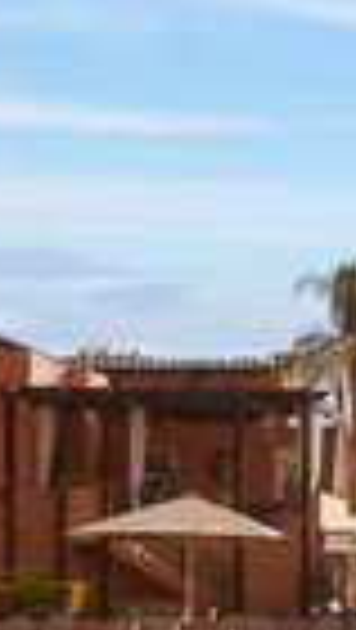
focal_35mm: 102
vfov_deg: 20.4
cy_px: 585
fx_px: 1708
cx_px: 577
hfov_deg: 11.3
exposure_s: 1/320
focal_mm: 17
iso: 200
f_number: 9
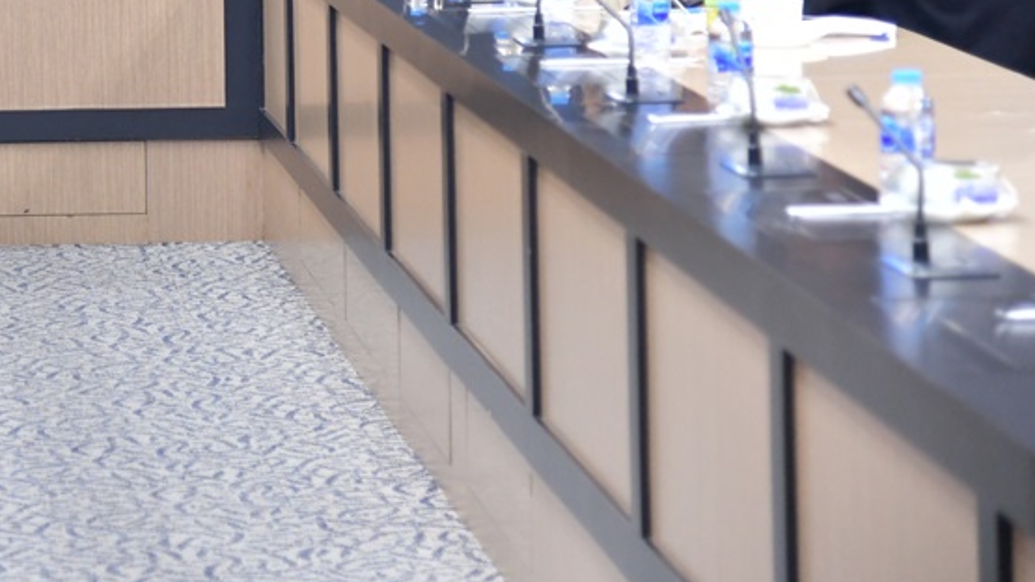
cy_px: -159
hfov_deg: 12.5
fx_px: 4665
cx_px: -60
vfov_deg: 7.1
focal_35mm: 170
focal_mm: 75
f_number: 4
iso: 2500
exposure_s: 1/100
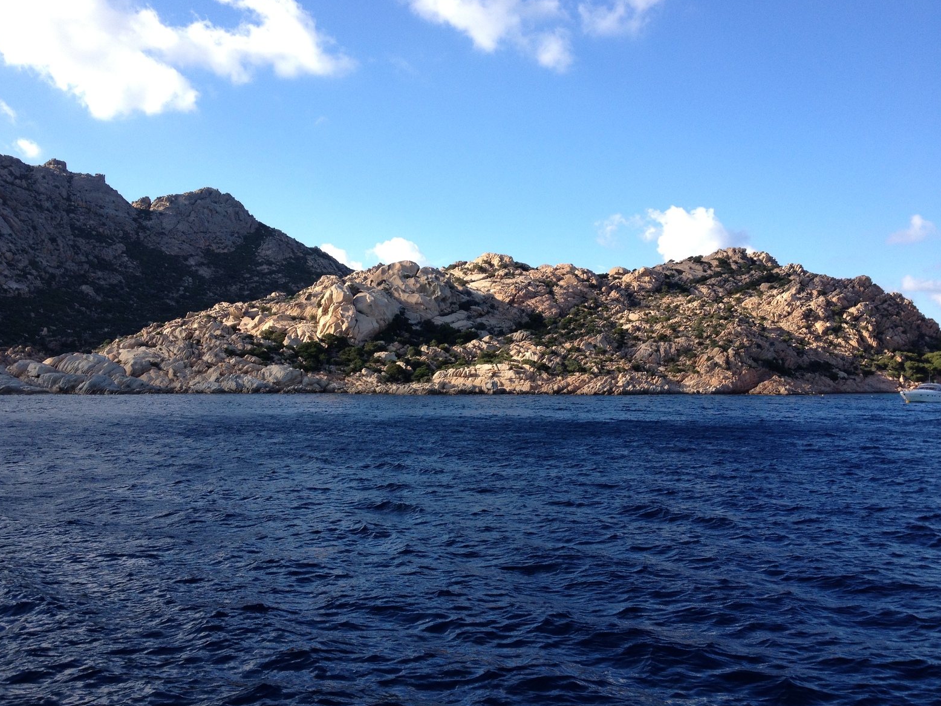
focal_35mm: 36
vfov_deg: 39.7
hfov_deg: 51.3
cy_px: 347
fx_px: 979
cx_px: 459
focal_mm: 4.28
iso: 64
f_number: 2.4
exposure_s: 1/789
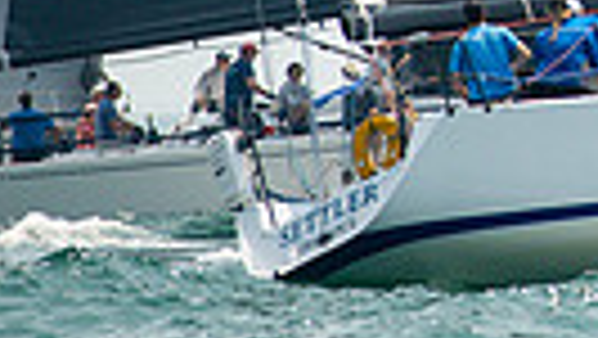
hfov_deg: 2.1
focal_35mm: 1031
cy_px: -313
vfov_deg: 1.2
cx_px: 1260
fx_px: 16358
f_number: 5
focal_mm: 200
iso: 250
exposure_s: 1/1600
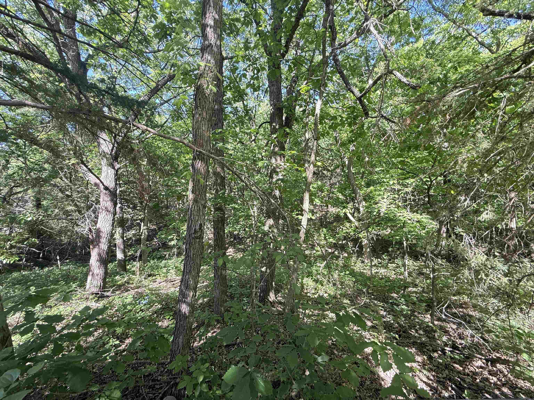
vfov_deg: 85.7
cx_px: 267
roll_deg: -0.3
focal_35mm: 14
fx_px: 216
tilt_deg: -1.4
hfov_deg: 102.1
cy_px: 200
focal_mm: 2.22
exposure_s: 1/99
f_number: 2.2
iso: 80
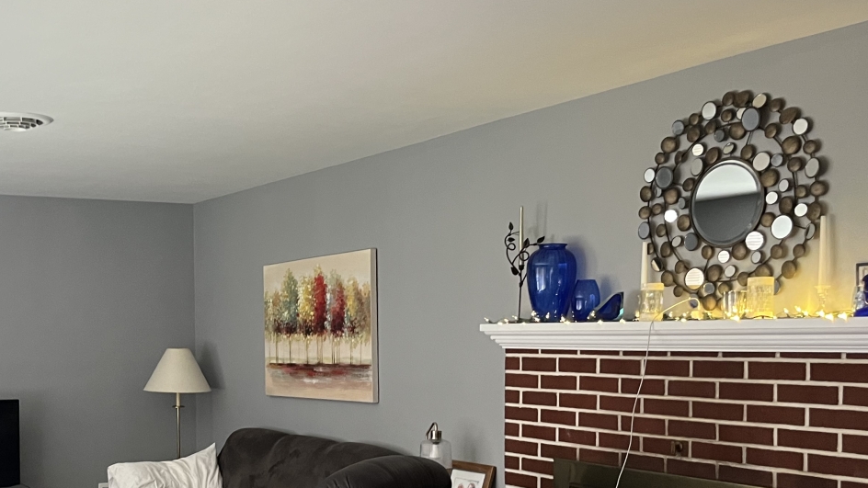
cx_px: 224
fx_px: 1105
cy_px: 391
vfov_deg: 24.5
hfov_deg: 41.7
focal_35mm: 48
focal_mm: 5.1
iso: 400
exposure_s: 1/60
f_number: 1.6
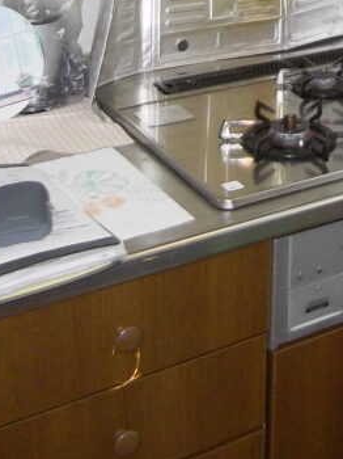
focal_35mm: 79
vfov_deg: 21.5
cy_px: -188
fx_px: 1045
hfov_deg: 17.6
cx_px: 427
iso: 158
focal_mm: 4.9
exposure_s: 1/50
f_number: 3.2
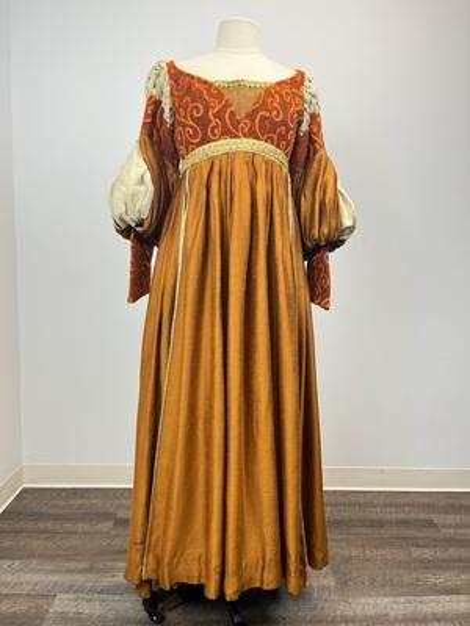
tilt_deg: -6.8
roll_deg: +0.0
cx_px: 235
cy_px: 313
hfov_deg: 53.1
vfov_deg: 67.3
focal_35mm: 26
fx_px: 471
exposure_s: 1/120
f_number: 1.6
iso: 40
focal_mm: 5.1
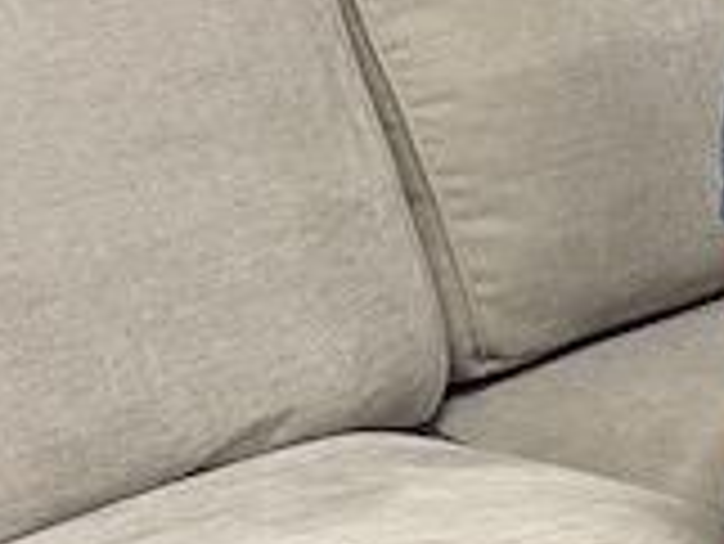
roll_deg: +0.5
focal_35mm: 129
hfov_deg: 14.3
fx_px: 2700
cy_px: 301
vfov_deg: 11.5
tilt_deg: -16.1
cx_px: 1061
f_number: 1.8
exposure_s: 1/50
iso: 125
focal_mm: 4.25
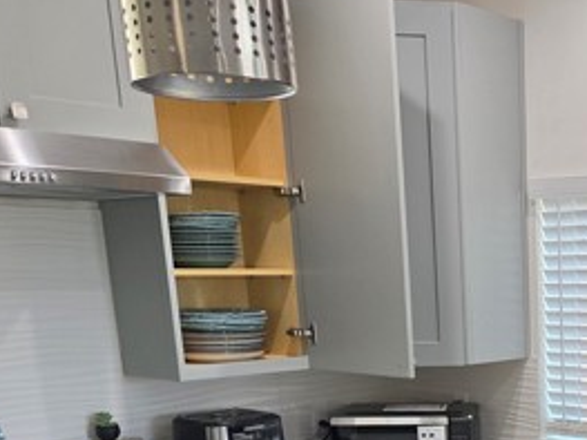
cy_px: 507
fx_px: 949
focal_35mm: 56
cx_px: 583
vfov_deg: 24.1
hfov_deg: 31.8
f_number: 1.8
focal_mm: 5.4
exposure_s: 1/120
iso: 160
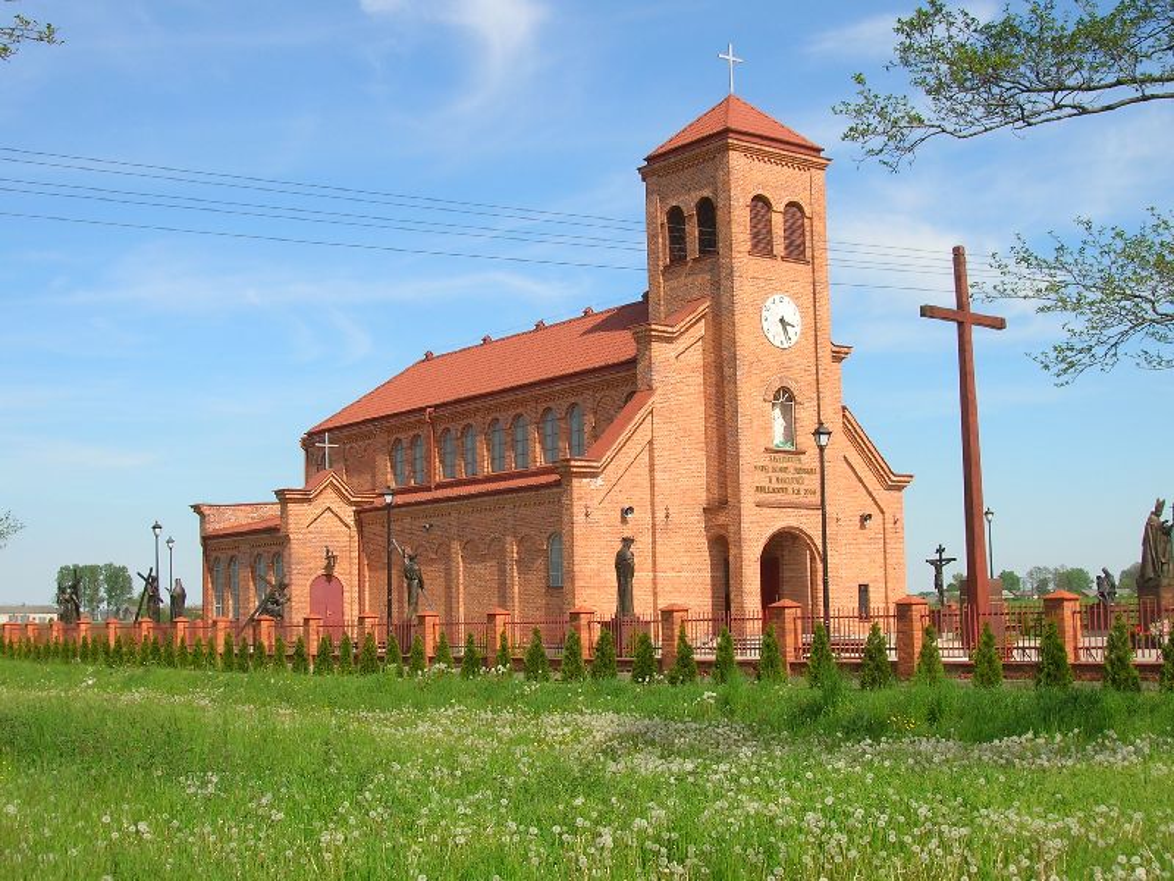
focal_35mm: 46
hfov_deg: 41.2
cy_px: 440
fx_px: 1560
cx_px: 587
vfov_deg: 31.5
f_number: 5.4
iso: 50
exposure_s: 1/271
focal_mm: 7.7
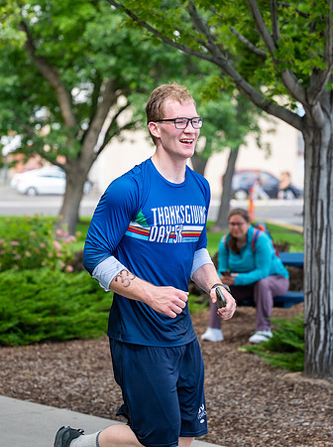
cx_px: 190
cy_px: 193
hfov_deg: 12.4
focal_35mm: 119
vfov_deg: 16.6
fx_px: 1531
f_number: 2.8
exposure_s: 1/1250
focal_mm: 70
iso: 200
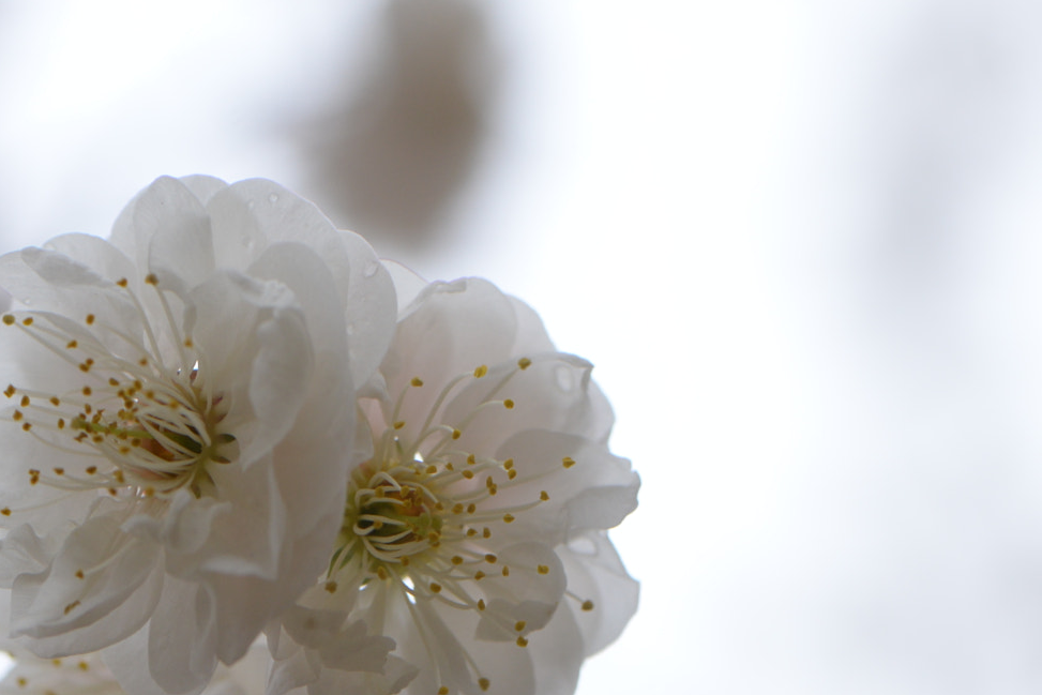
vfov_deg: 6.2
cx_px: 639
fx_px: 6397
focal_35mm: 221
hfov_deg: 9.3
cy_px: 503
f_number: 9
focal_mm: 105
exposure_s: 1/160
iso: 400
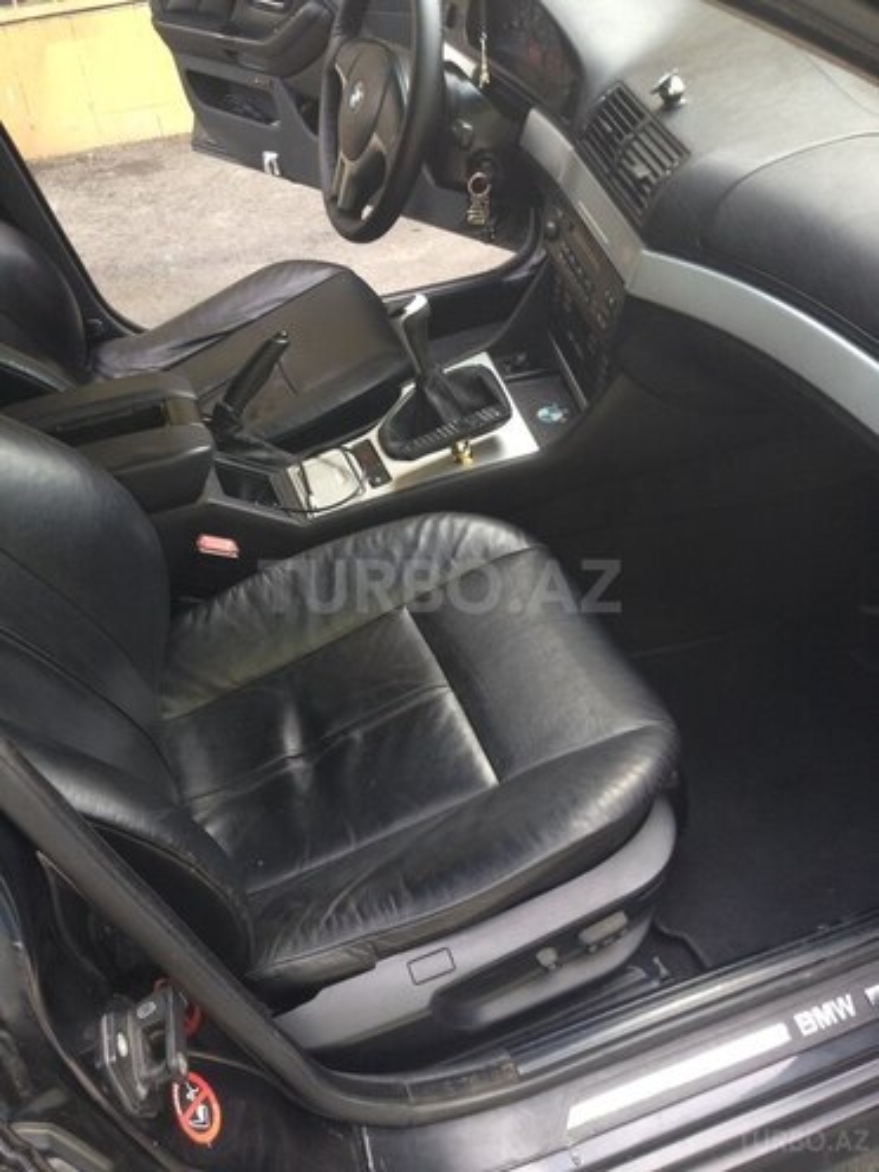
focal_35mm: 33
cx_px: 440
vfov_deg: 55.4
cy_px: 586
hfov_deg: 42.9
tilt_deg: -40.7
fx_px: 1117
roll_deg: +4.1
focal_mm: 4.12
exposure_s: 1/60
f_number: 2.4
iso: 50
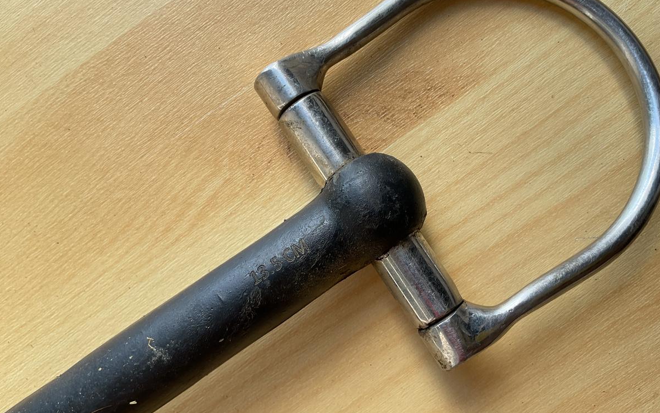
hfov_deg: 61.2
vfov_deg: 40.6
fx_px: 558
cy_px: 203
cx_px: 330
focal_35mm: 31
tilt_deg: -88.3
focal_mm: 3
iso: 16
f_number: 1.8
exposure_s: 1/120
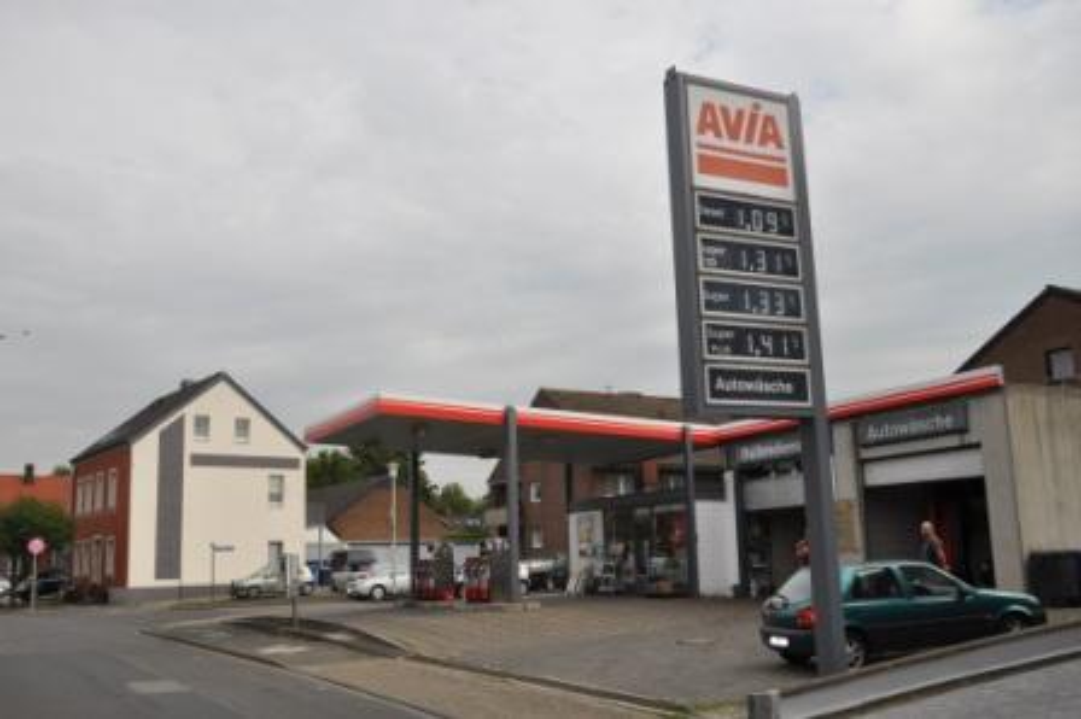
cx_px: 540
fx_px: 1080
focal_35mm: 36
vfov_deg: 36.8
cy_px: 360
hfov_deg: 53.2
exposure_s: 1/200
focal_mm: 24
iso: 200
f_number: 13
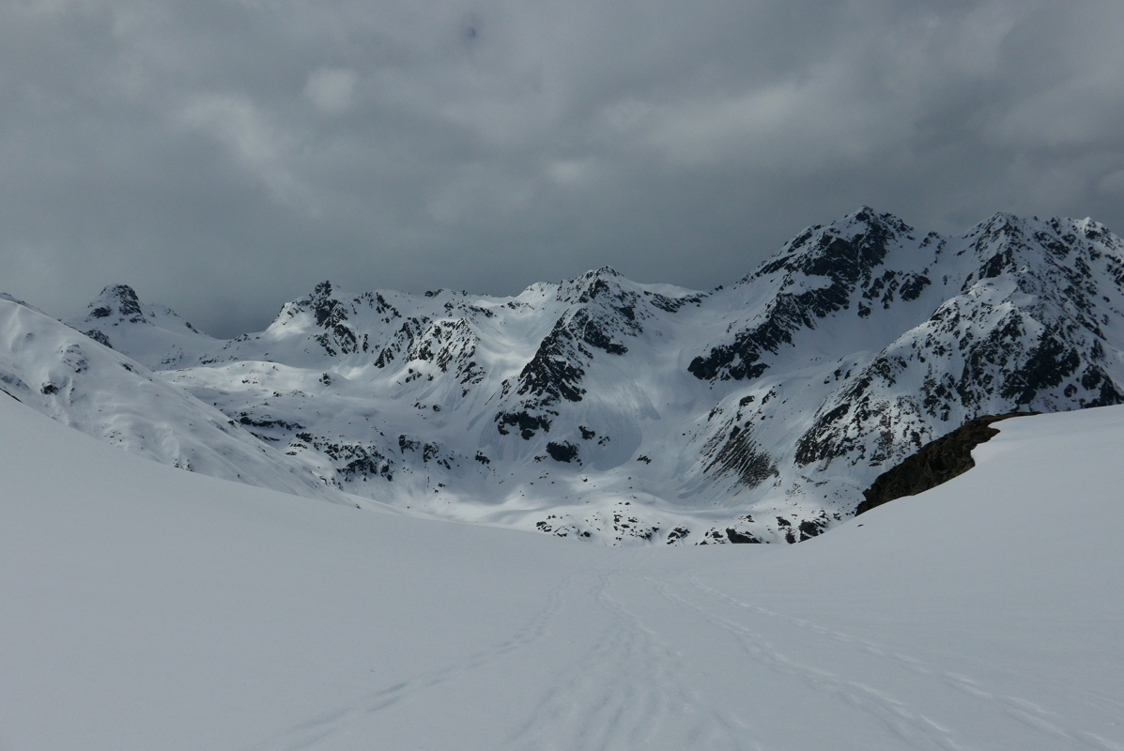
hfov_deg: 42.7
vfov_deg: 29.3
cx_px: 562
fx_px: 1437
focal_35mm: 46
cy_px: 376
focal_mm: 20.6
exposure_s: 1/8000
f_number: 5.6
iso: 200
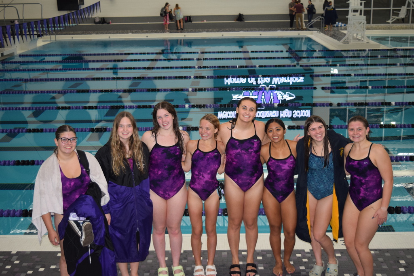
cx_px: 207
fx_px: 552
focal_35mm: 48
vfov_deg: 28.1
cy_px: 138
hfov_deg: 41.1
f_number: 4.5
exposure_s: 1/80
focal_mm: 32
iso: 800
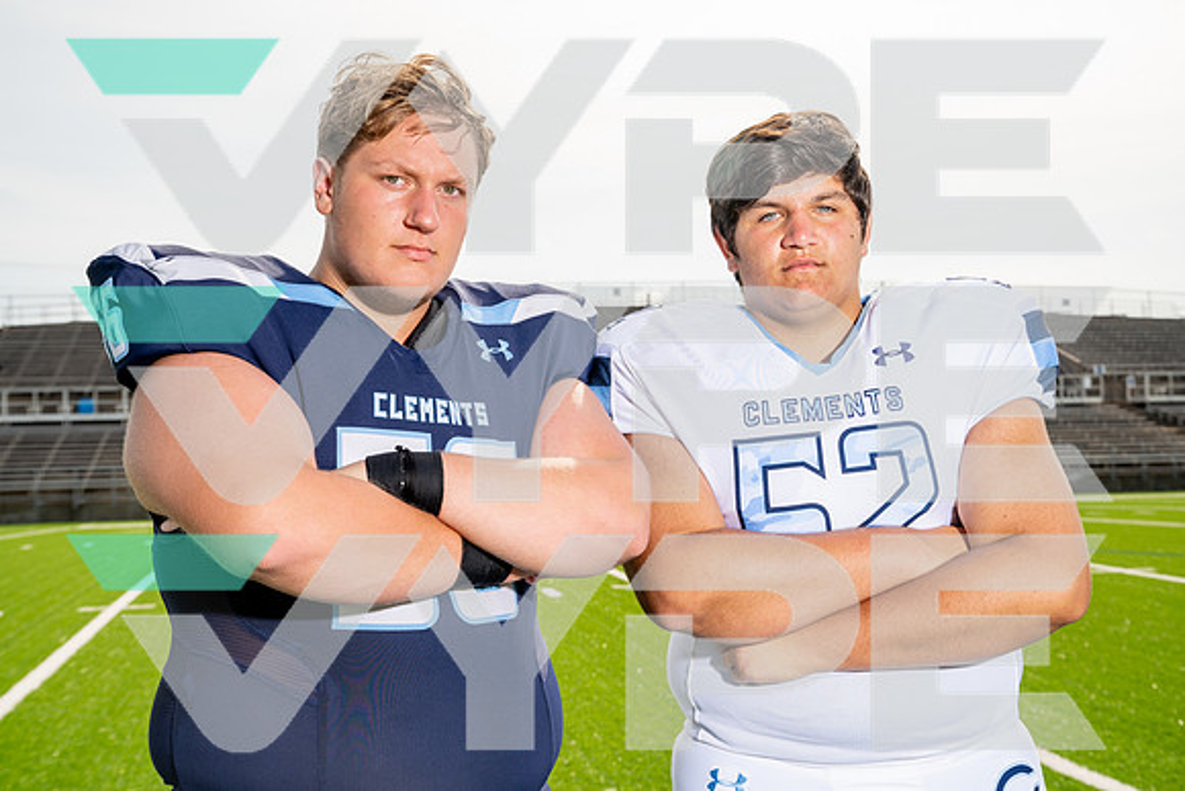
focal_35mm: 48
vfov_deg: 28.1
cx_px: 592
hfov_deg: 41.1
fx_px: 1580
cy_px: 396
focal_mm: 48
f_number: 7.1
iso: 100
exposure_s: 1/250
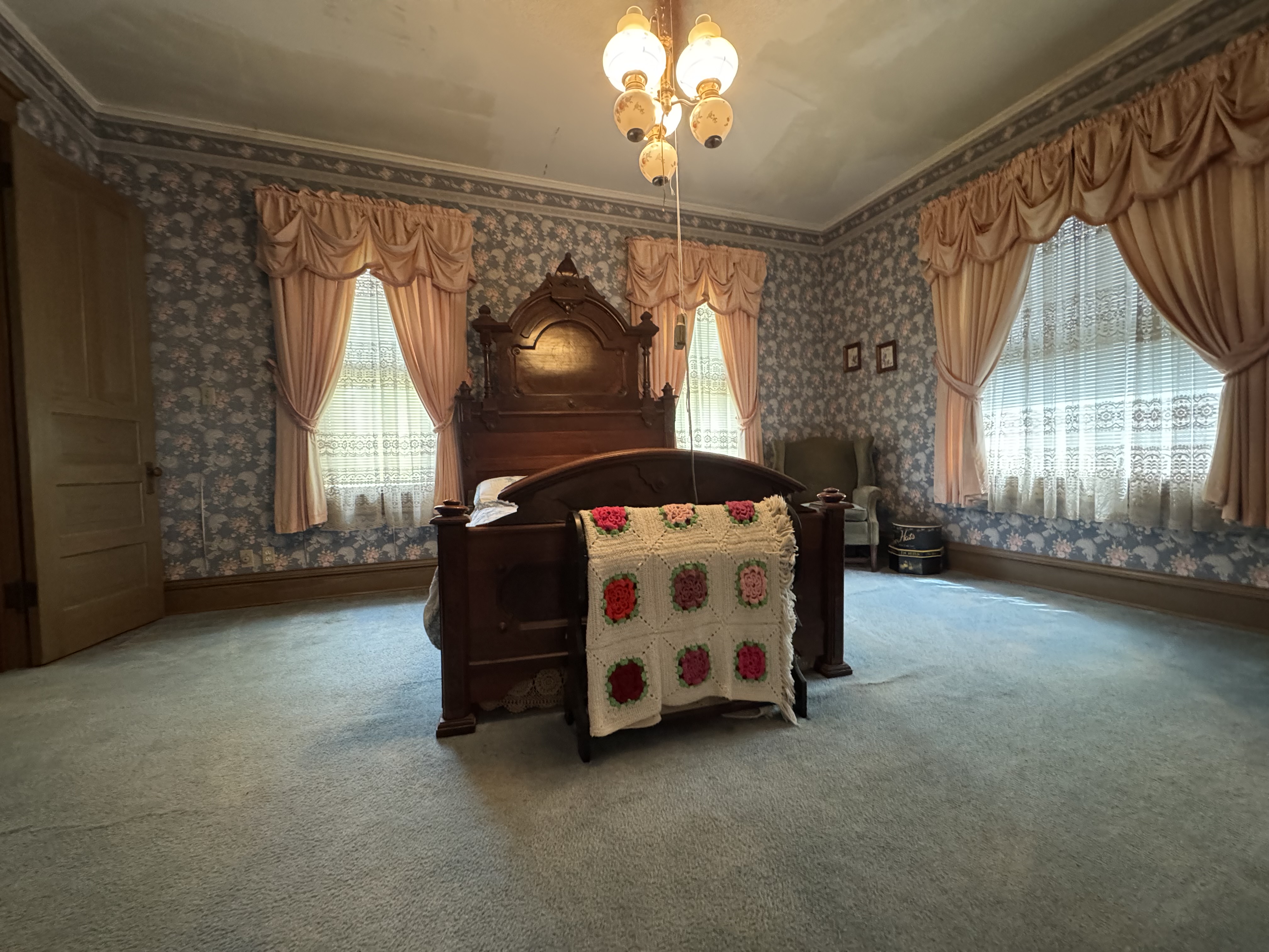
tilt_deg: -1.3
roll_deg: +1.5
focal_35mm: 14
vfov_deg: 85.7
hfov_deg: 102.1
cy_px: 476
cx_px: 634
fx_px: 513
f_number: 2.2
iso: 1250
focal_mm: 2.22
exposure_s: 1/60
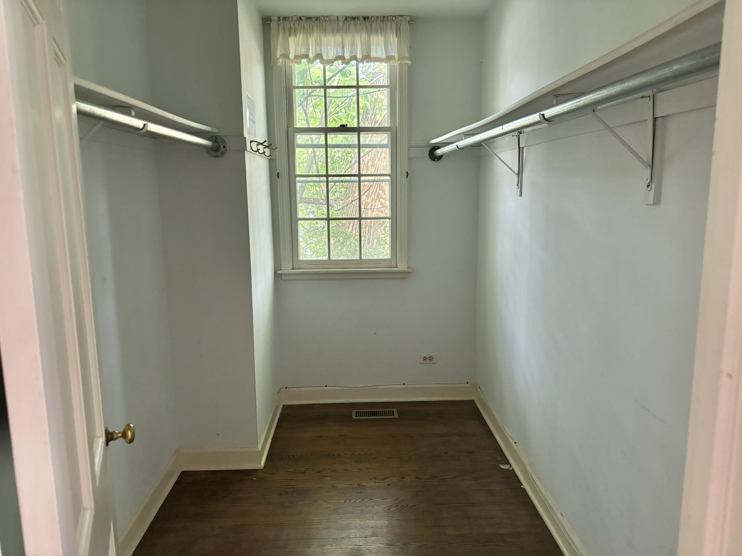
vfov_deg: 53.1
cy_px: 278
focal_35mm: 26
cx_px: 371
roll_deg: +0.7
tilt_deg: -9.5
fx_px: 557
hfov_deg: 67.3
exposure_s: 1/40
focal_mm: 5.96
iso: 500
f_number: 1.6
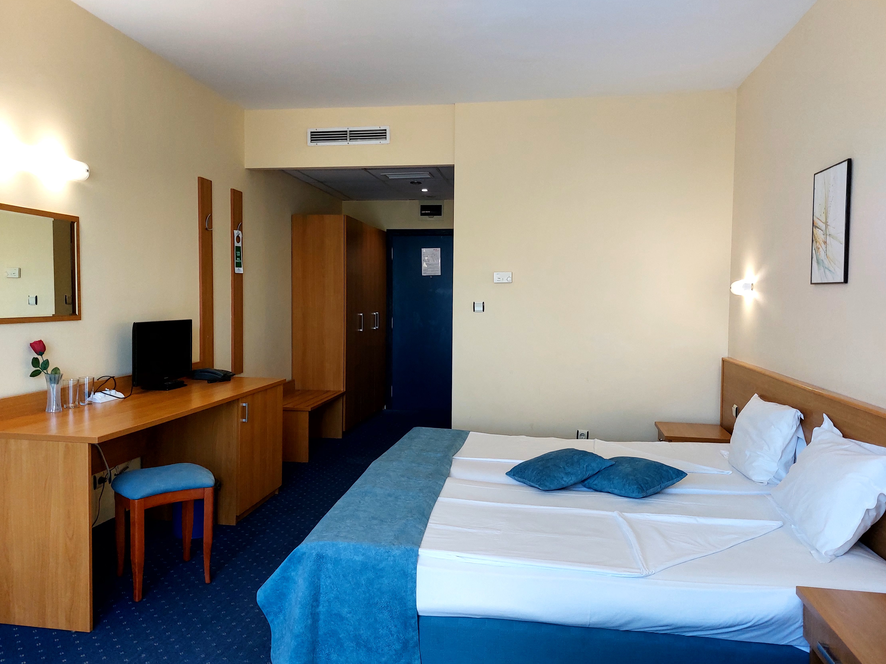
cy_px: 340
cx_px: 433
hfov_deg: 69.4
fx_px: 640
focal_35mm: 25
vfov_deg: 54.9
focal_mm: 5.23
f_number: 1.8
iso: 160
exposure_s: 1/100
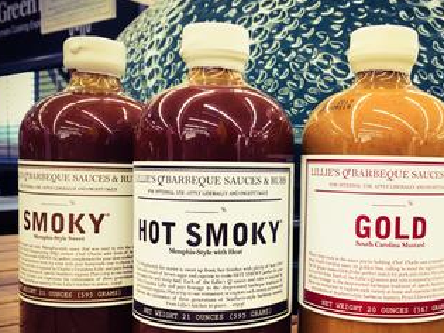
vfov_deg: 33.5
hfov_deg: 43.4
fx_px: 551
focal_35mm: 43
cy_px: 200
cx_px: 288
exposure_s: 1/30
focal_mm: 4.15
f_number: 2.2
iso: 32
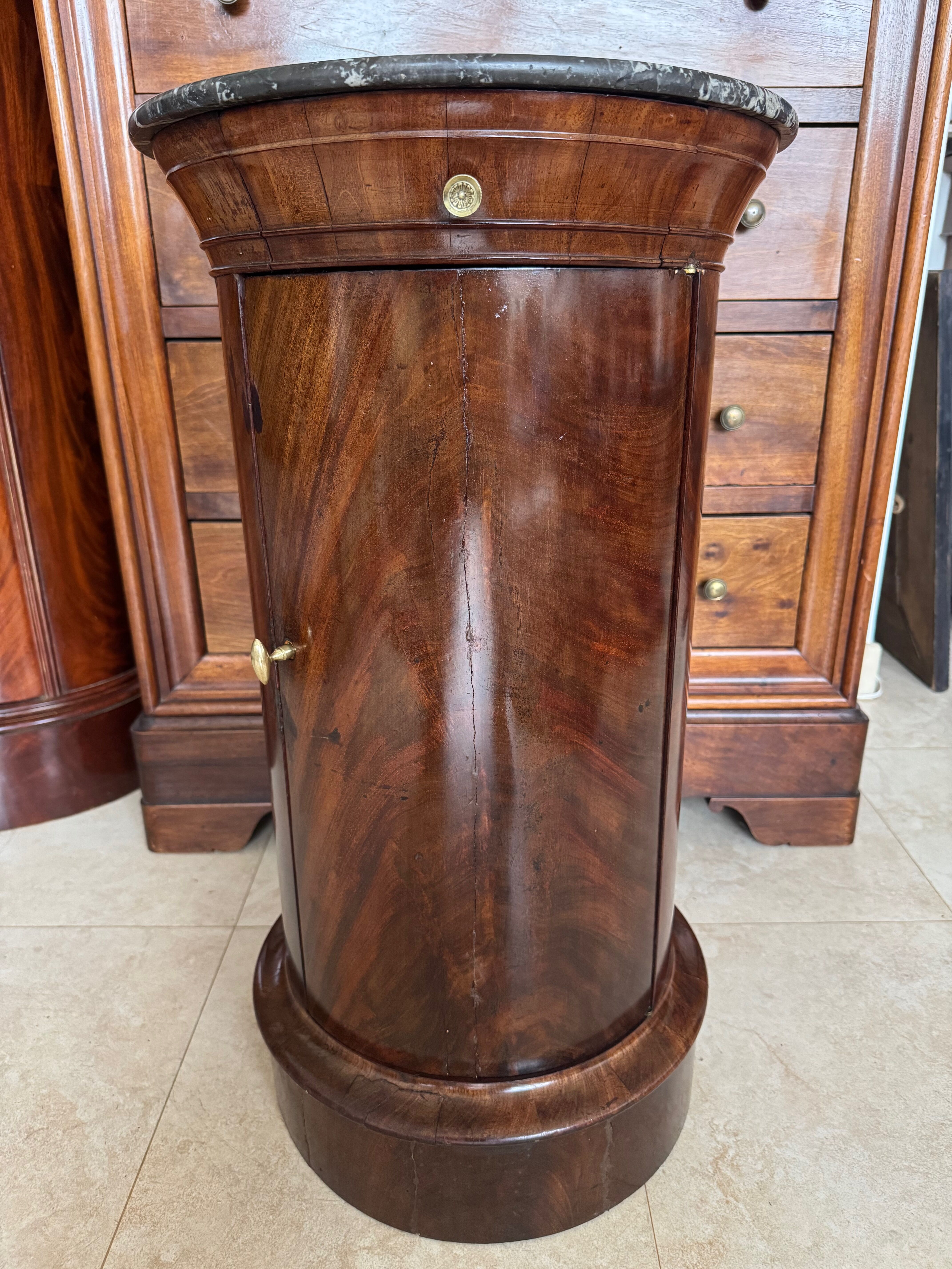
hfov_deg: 56.8
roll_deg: +1.1
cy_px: 634
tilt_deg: -20.6
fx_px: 880
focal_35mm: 24
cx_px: 476
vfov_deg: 71.6
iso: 640
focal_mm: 6.76
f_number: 1.78
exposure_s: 1/50
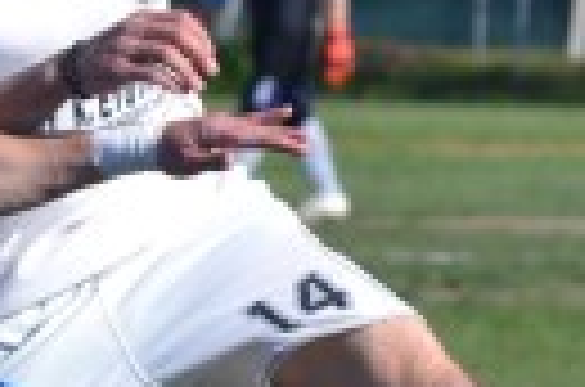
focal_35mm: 838
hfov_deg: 2.5
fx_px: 13584
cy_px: 448
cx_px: -68
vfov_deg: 1.6
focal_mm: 110
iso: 400
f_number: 6.3
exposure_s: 1/1600
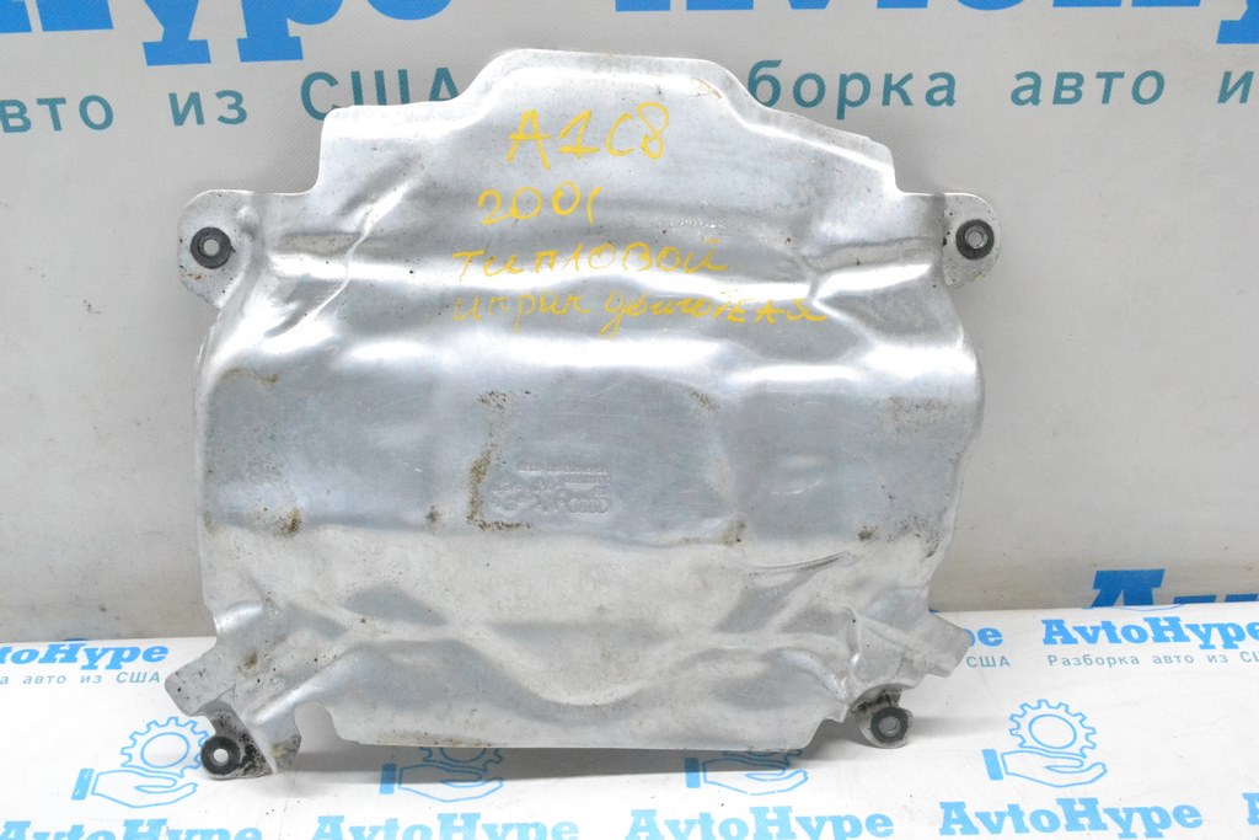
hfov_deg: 45.0
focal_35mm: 44
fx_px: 1521
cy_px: 420
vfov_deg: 30.9
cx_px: 630
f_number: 10
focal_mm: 29
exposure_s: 1/125
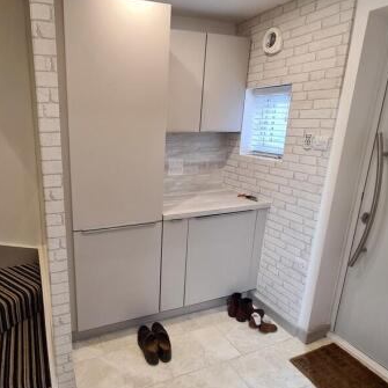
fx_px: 254
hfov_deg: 72.6
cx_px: 130
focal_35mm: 20
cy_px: 186
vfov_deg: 74.8
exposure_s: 1/50
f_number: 2.2
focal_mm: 2.2
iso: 200
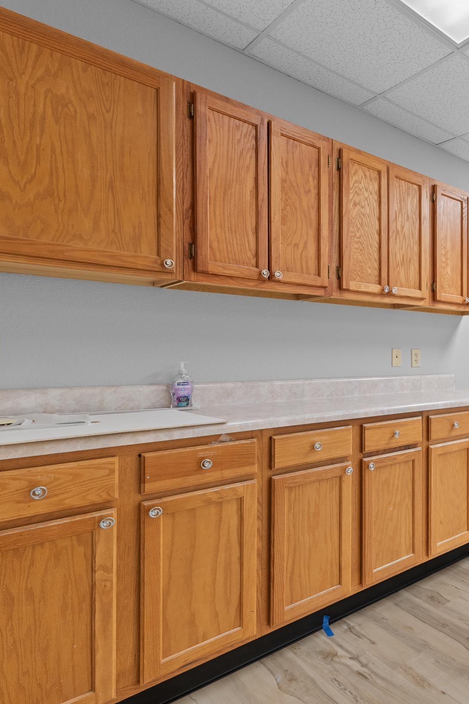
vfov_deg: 76.1
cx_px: 511
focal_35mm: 23
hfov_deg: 43.3
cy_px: 358
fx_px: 450
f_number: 7.1
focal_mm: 10
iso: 400
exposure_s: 1/5
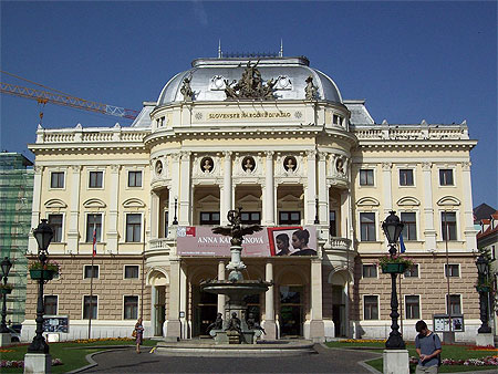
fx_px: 648
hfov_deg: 42.1
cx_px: 249
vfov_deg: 32.2
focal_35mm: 45
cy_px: 187
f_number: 5.4
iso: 80
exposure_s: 1/1287
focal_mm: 7.6
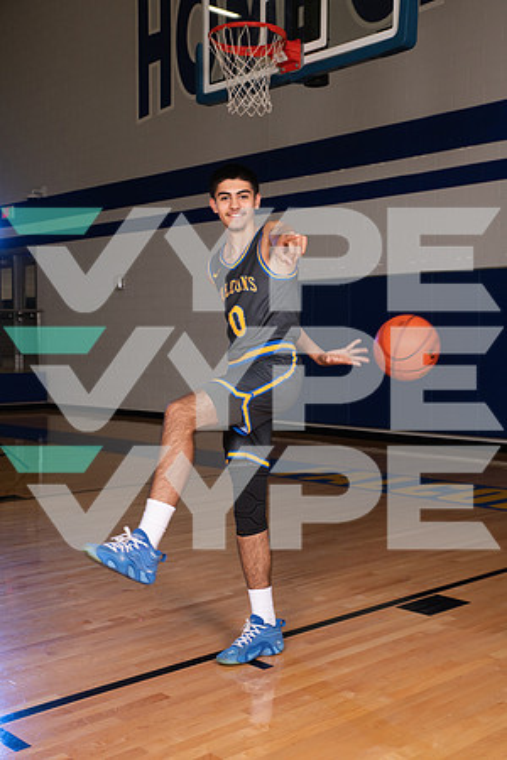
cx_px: 254
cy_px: 380
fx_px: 972
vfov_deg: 42.7
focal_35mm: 46
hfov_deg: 29.2
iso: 500
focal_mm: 46
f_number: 7.1
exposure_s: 1/320
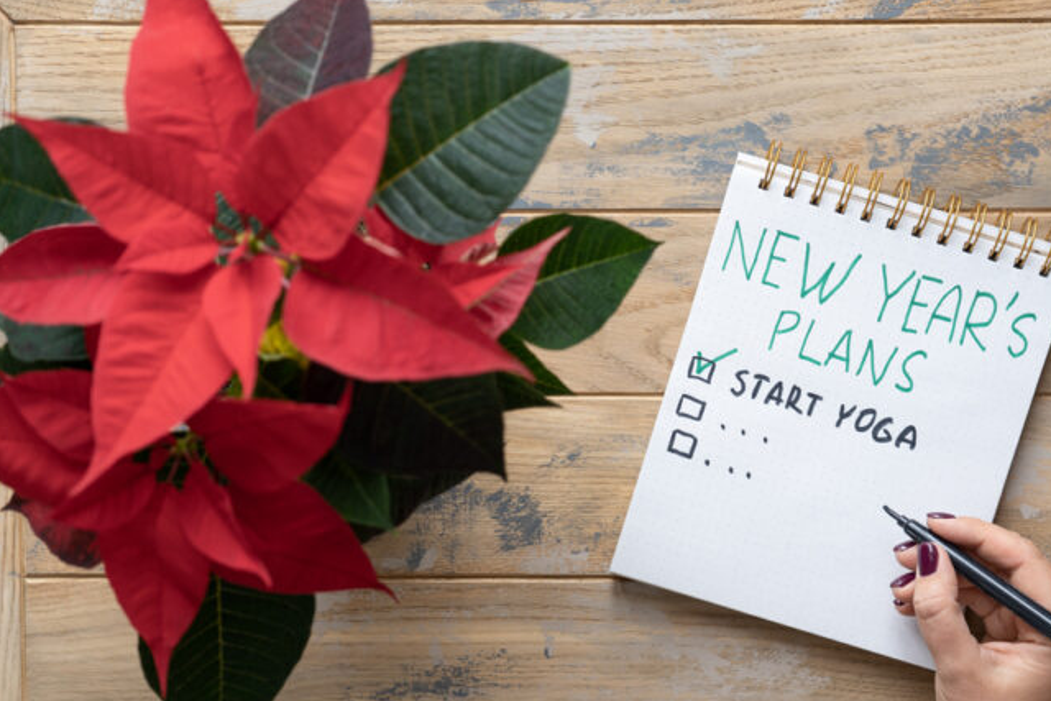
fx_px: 2278
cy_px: 374
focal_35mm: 78
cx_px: 573
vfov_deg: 17.5
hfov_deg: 26.0
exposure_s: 1/4
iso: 160
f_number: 5.6
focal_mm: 65
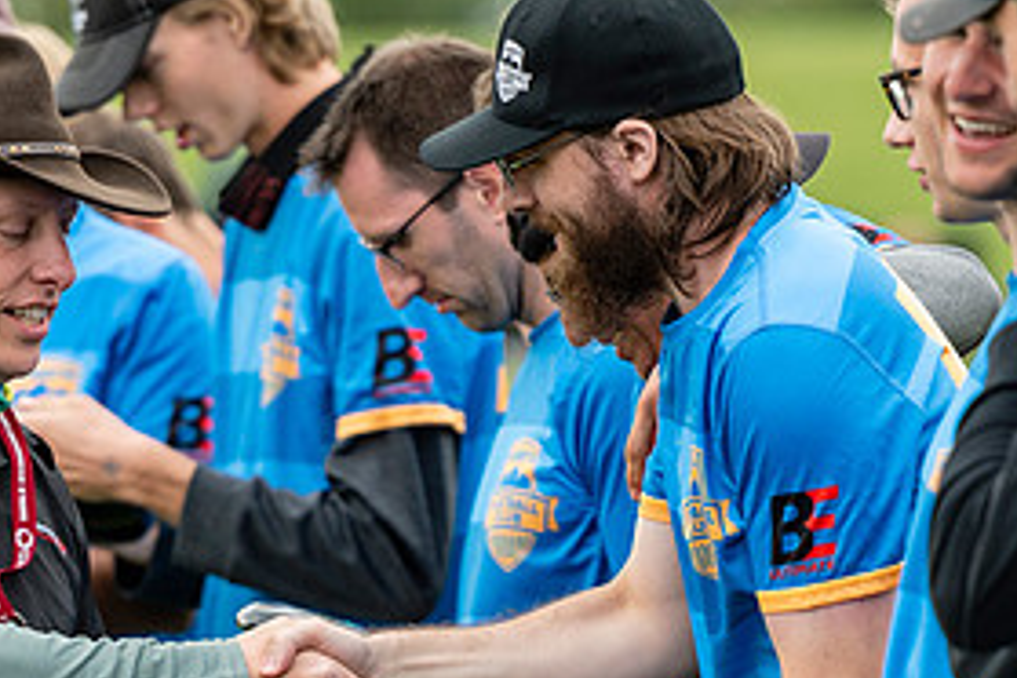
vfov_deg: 2.2
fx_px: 17627
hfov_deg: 3.3
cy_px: 643
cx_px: 499
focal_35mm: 624
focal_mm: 200
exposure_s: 1/1250
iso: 180
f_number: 2.8
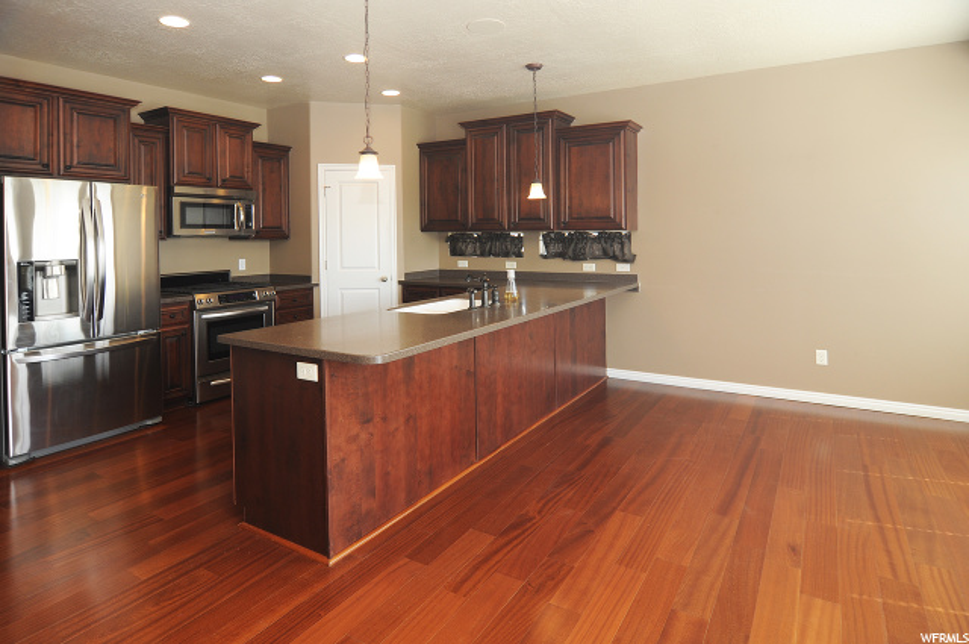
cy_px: 322
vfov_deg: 67.2
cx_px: 484
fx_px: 484
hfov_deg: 90.1
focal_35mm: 18
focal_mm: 12
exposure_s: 1/60
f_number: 4
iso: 200
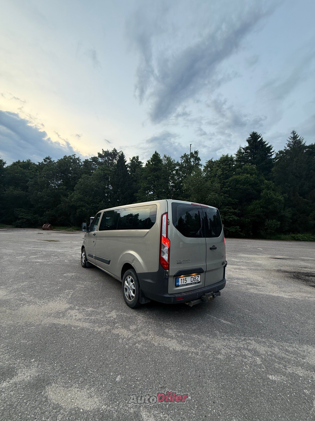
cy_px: 210
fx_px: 170
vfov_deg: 102.1
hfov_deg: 85.7
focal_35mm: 14
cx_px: 158
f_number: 2.2
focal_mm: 2.22
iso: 125
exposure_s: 1/99
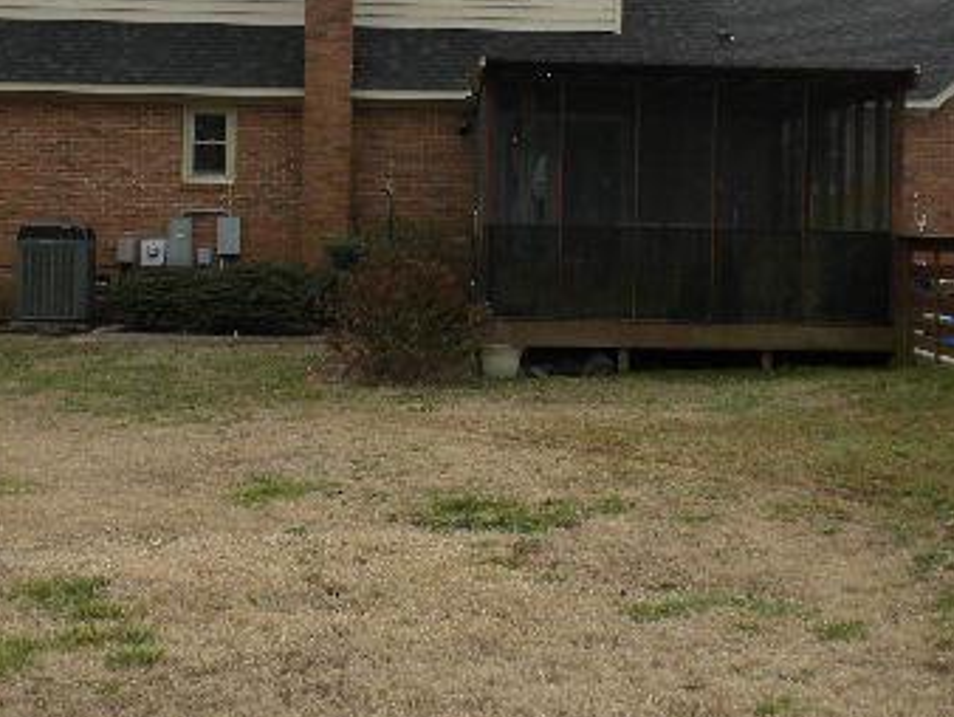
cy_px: 217
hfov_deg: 27.7
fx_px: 1931
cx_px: 576
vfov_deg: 20.9
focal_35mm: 70
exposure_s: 1/509
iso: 90
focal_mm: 6.6
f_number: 3.5
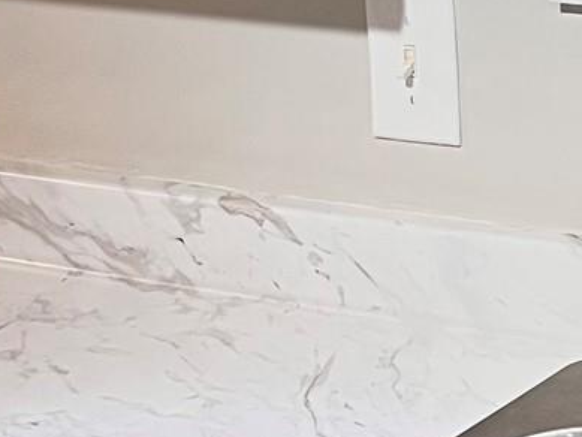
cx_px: 1037
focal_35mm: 137
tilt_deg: -8.1
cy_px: -223
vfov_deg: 10.5
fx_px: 2304
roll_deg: +1.7
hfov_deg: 13.1
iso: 80
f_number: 1.5
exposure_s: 1/60
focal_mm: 5.7
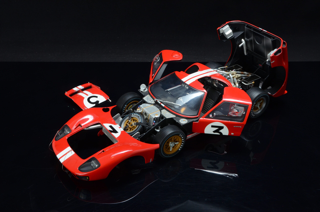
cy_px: 106
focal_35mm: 46
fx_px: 413
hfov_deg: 42.4
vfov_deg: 28.8
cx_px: 160
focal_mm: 31
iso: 1000
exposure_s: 1/15
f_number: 18
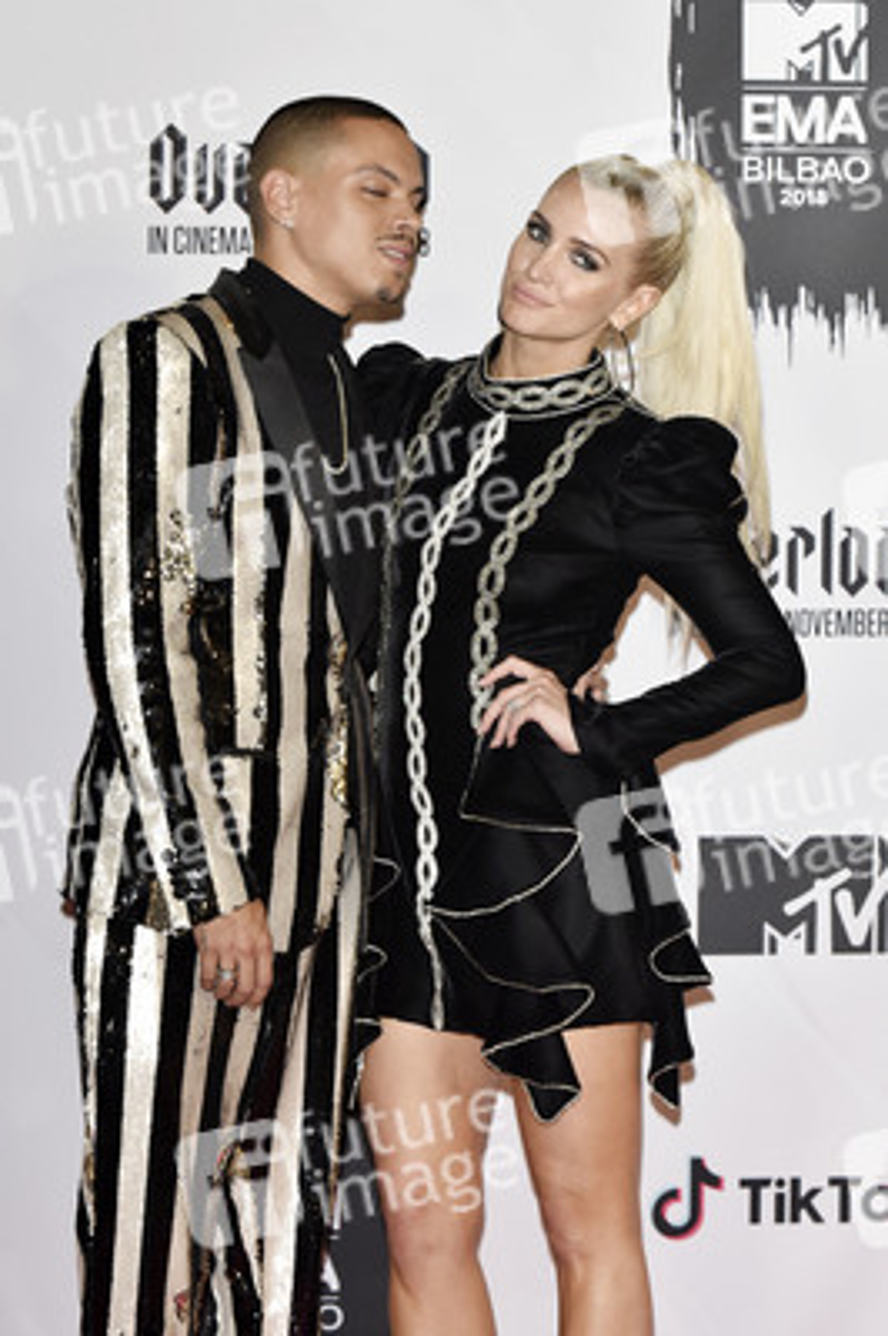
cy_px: 668
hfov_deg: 12.2
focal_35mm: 112
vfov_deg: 18.3
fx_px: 4151
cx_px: 444
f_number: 5
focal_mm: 112
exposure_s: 1/250
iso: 2000
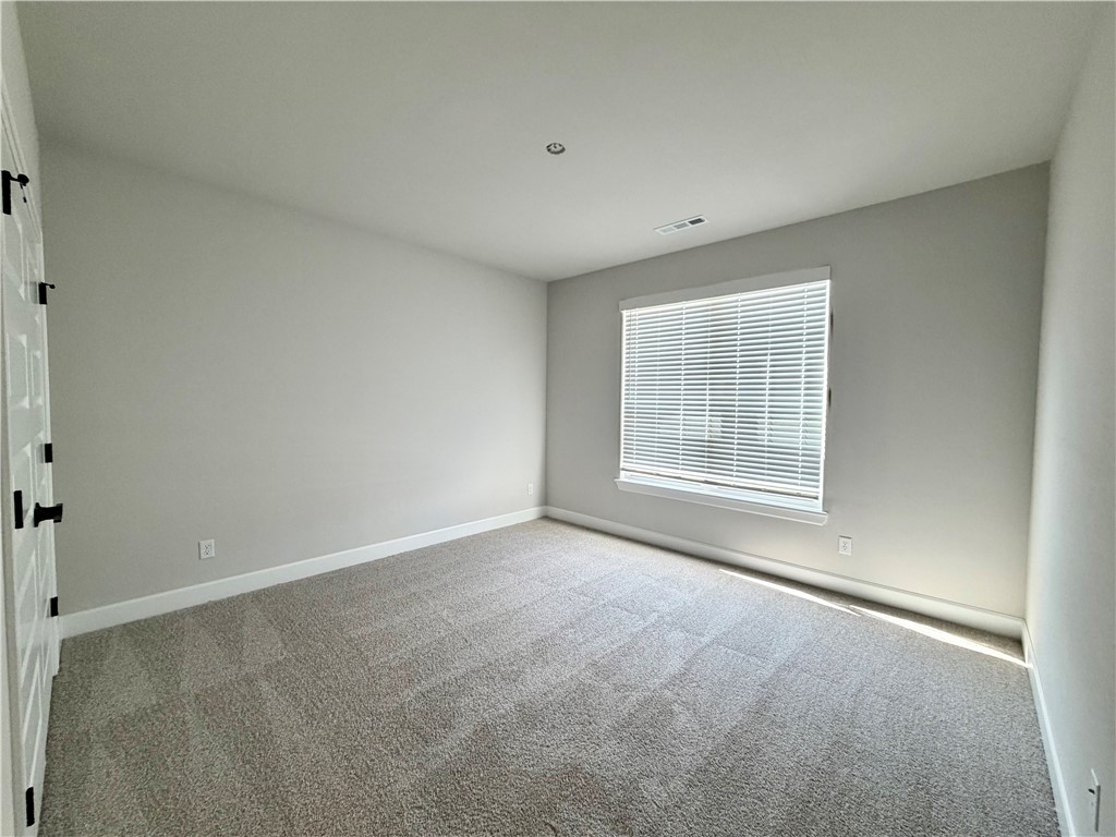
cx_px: 558
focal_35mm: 14
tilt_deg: -3.0
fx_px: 451
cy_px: 418
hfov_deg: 102.1
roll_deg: -0.1
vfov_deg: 85.7
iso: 160
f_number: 2.2
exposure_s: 1/60
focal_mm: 2.22
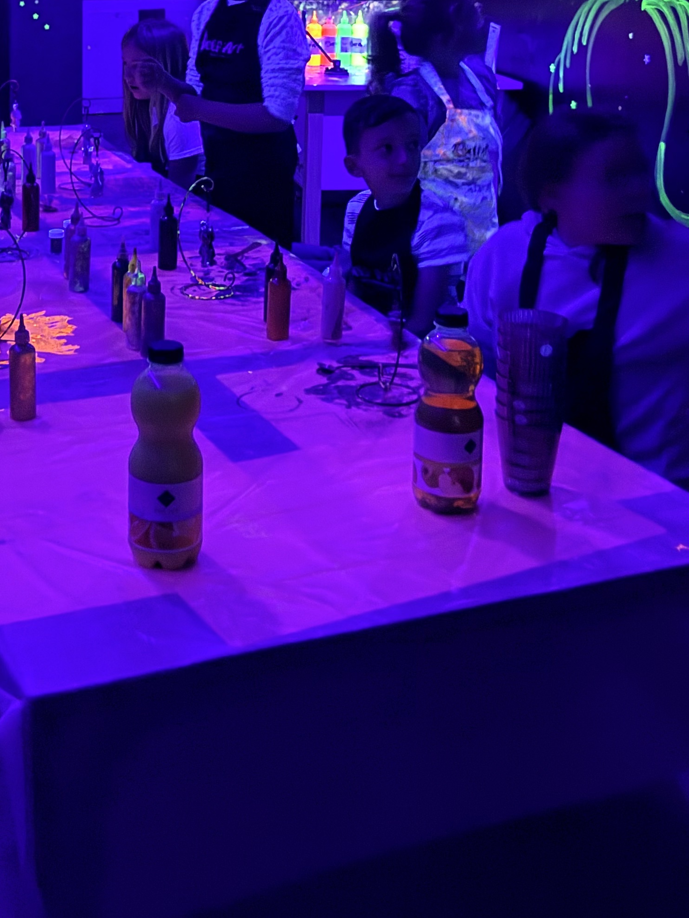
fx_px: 1301
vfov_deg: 37.2
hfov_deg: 29.3
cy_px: 152
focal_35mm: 49
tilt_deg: -9.2
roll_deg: -0.2
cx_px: 189
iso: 2500
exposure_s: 1/9
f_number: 1.78
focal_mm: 6.76
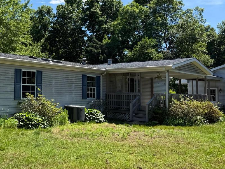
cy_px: 77
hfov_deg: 41.4
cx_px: 36
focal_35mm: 43
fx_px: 279
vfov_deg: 33.6
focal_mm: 6.76
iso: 80
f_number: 1.78
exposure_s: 1/2801
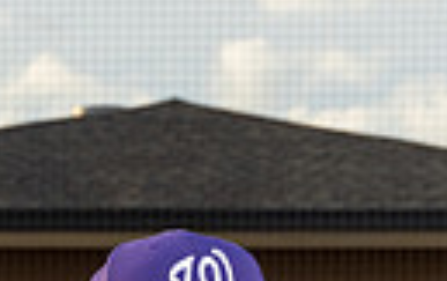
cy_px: 687
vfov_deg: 6.2
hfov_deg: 10.4
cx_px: 253
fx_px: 2464
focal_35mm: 202
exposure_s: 1/250
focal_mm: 57
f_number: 6.3
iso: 250
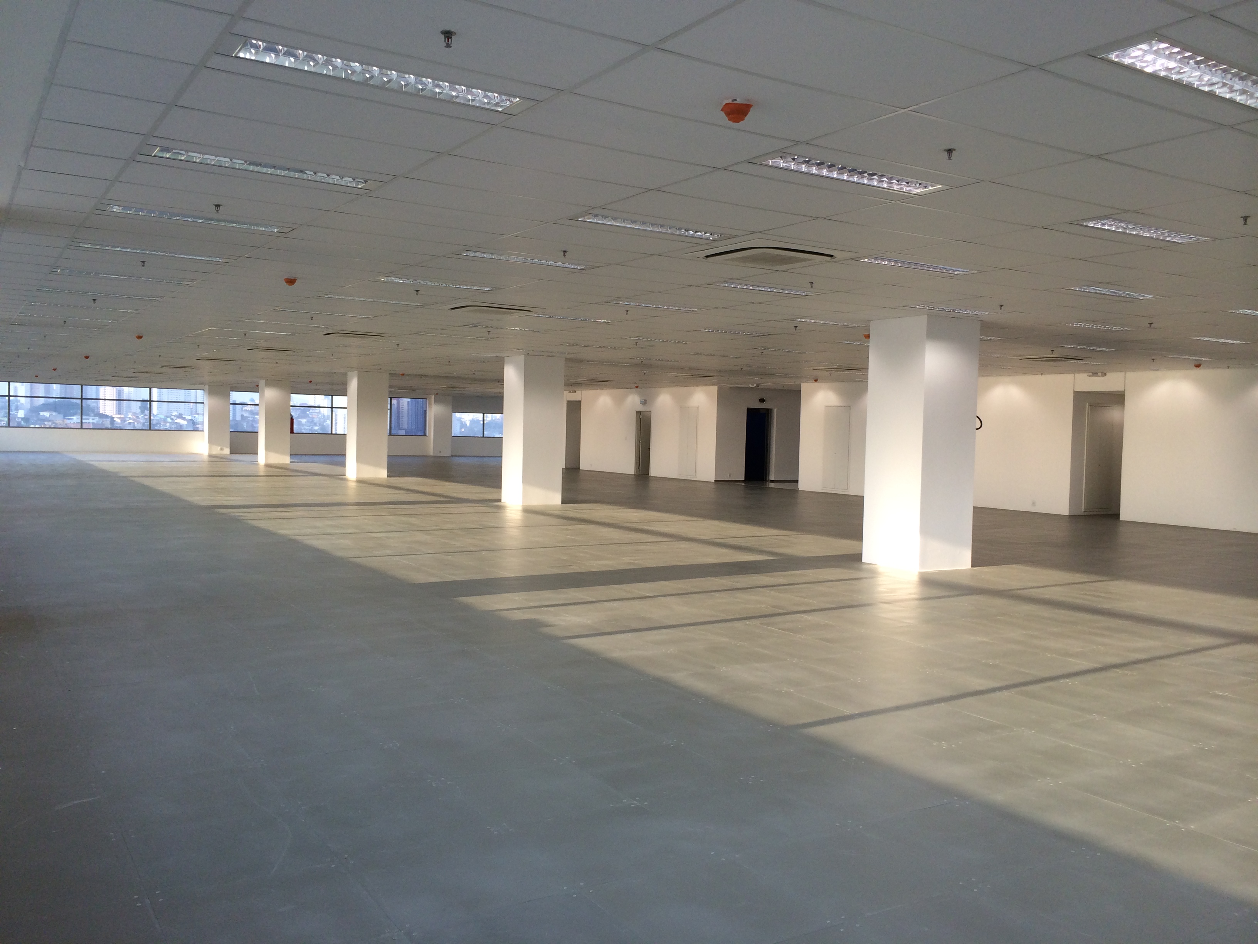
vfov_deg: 46.8
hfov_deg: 60.0
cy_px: 472
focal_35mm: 30
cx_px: 629
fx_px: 1090
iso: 50
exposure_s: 1/120
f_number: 2.2
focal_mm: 4.12
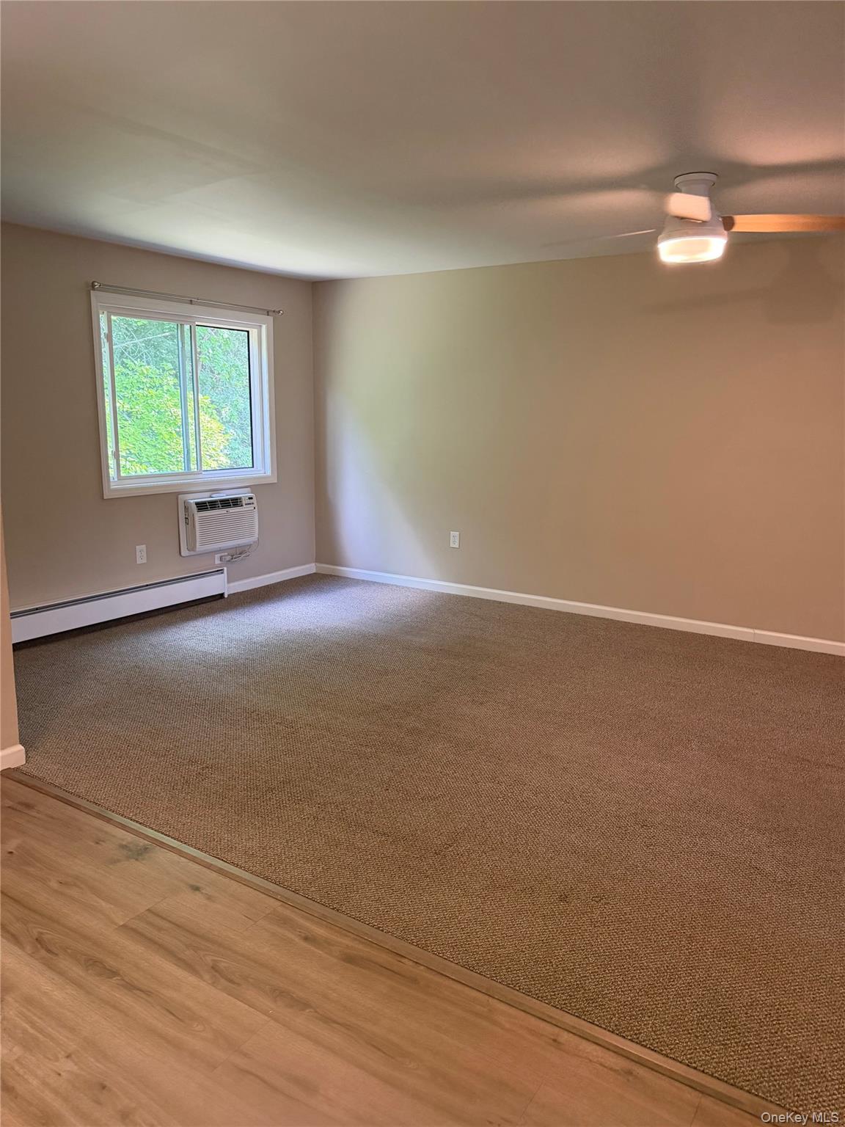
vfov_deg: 71.6
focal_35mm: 24
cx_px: 422
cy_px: 564
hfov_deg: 56.8
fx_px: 781
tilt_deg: -11.5
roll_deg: -0.8
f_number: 1.78
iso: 400
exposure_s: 1/120
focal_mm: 6.76
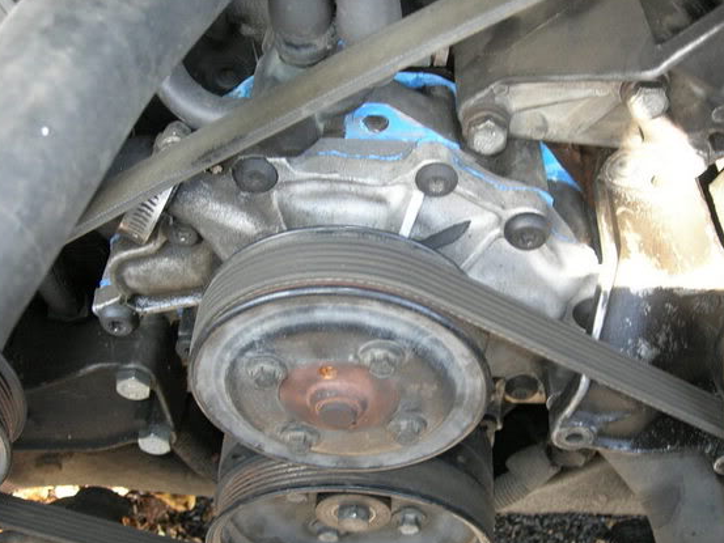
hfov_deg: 42.9
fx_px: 920
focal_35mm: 44
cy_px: 306
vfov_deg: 32.8
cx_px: 359
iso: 82
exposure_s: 1/31.2
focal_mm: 7.8
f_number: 2.8
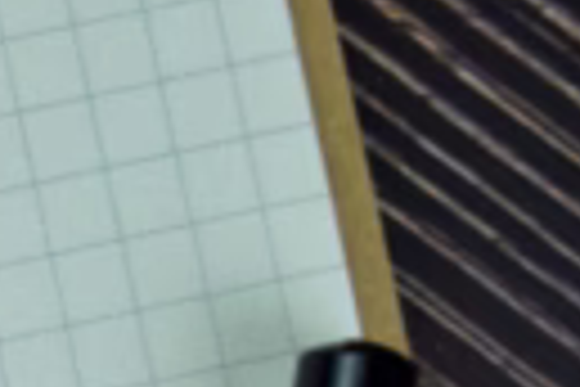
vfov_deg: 6.2
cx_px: -1075
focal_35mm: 214
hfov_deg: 8.3
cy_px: 837
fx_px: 3448
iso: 800
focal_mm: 24
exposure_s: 1/100
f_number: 7.1
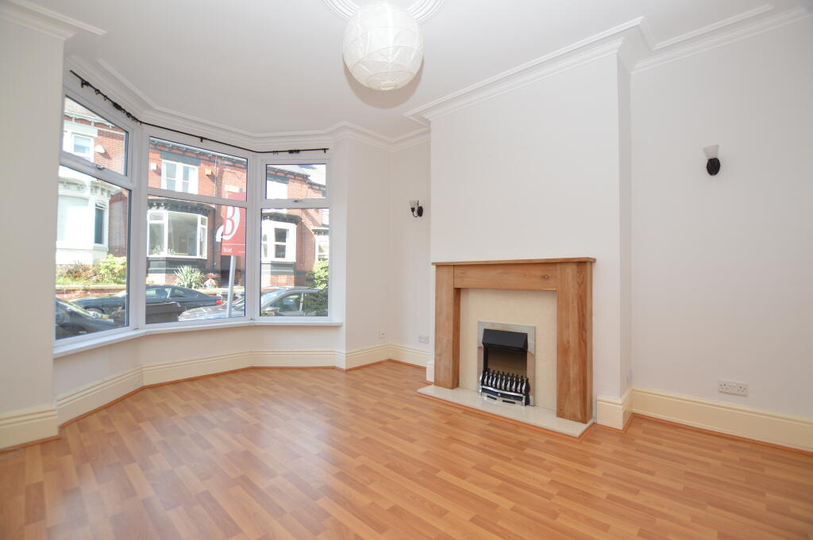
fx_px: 338
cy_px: 270
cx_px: 406
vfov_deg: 77.2
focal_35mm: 15
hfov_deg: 100.4
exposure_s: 1/80
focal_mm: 10
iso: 100
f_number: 4.5
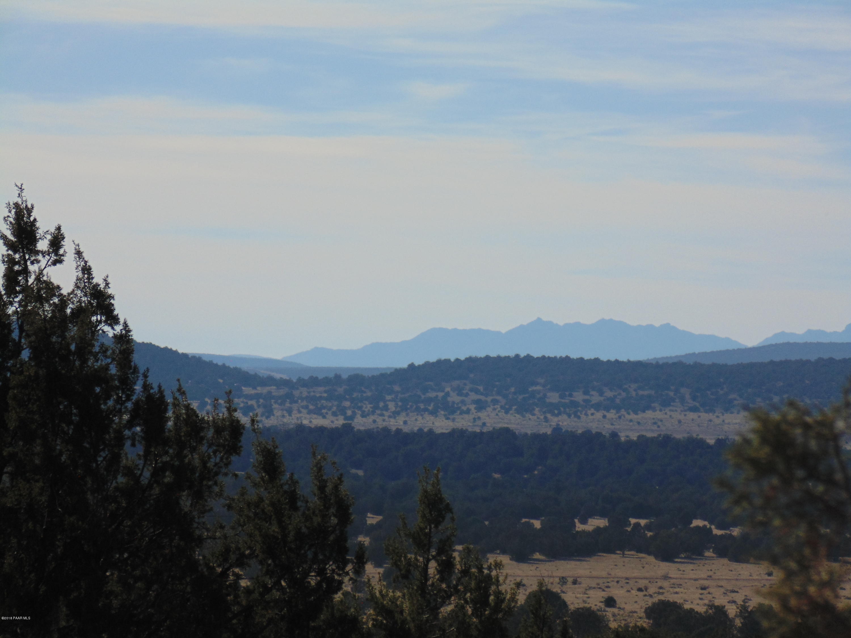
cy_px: 319
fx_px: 5802
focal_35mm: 236
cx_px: 426
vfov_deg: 6.3
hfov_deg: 8.4
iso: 80
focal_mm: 42.3
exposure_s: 1/100
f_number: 17.6
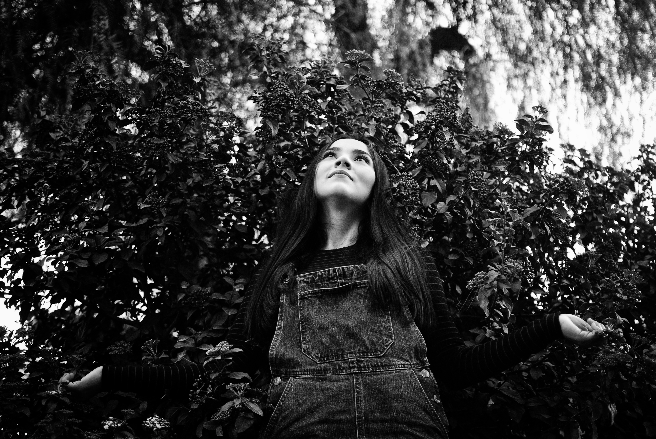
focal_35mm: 52
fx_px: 958
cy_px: 220
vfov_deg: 25.8
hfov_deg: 37.8
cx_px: 328
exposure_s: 1/250
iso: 400
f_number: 1.8
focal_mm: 35
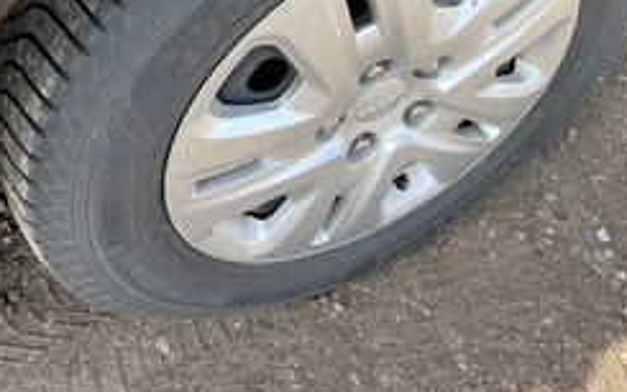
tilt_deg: -49.6
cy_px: 31
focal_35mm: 45
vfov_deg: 27.4
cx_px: 356
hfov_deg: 44.3
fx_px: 769
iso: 50
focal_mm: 5.1
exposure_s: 1/397
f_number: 1.6
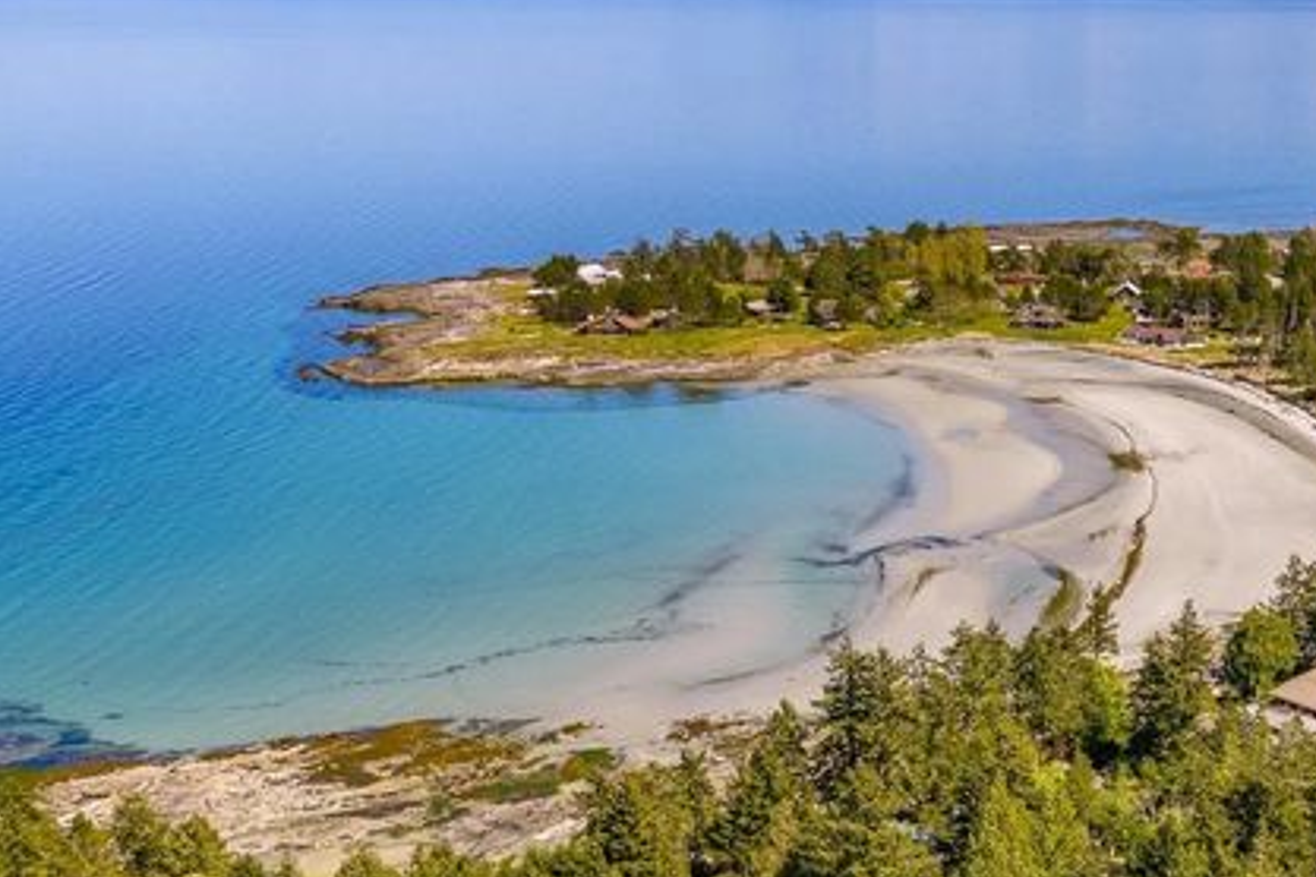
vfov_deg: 31.2
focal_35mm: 43
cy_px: 446
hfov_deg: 43.8
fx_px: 1572
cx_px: 1007
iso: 100
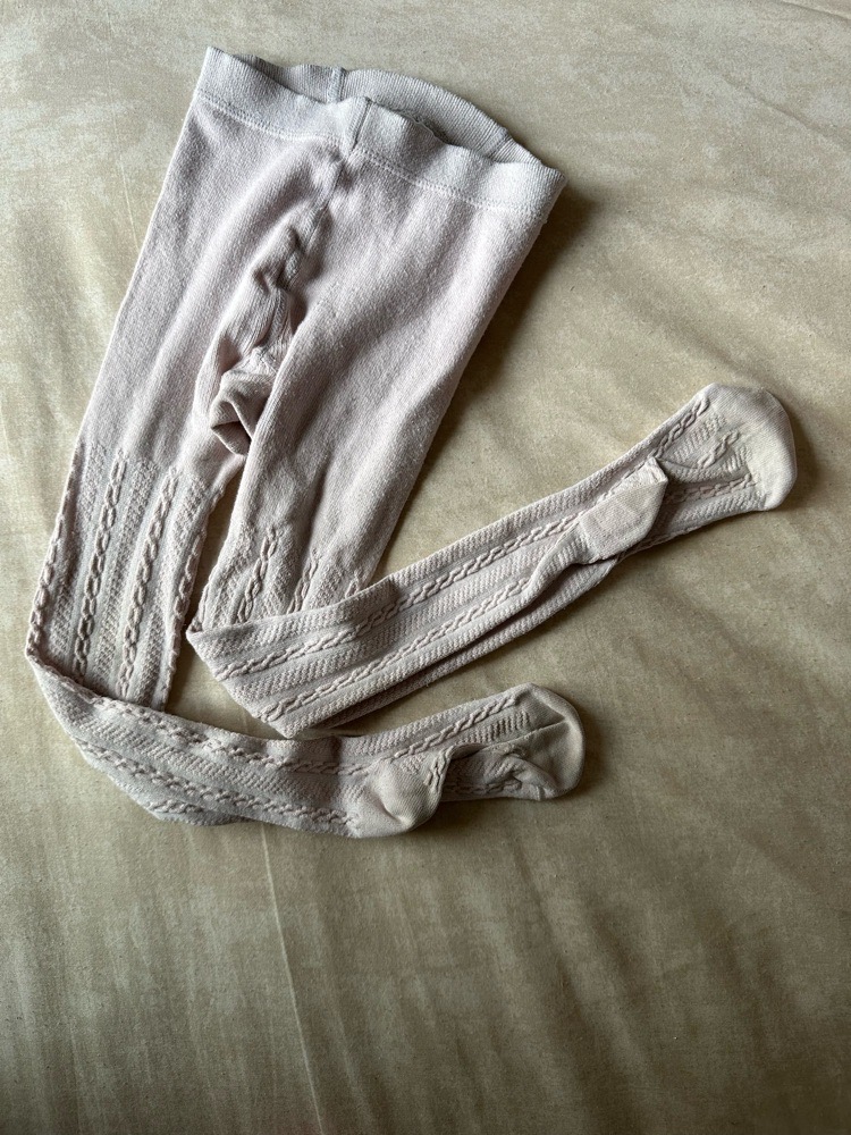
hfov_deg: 56.8
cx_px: 426
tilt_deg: -86.8
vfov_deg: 71.6
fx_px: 787
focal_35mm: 24
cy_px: 568
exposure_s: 1/100
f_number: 1.78
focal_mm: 6.86
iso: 160
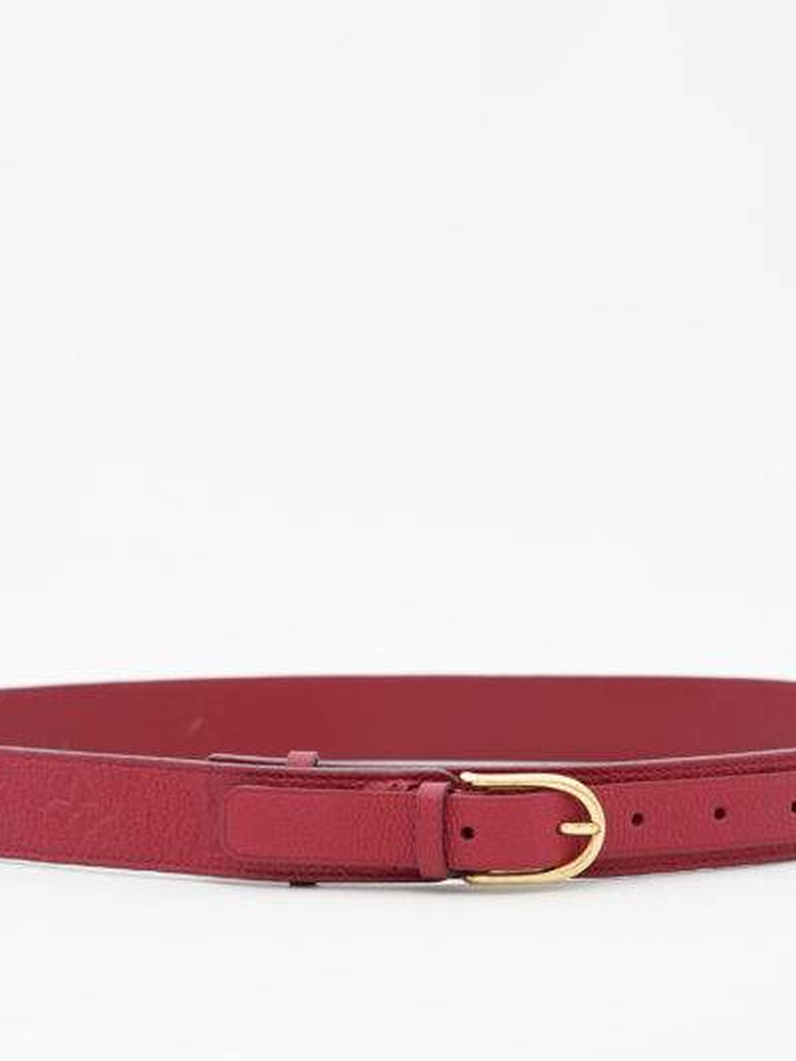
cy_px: 748
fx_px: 2822
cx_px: 394
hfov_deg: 16.1
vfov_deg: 21.2
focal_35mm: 92
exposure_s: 1/8
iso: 640
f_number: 6.3
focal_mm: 50
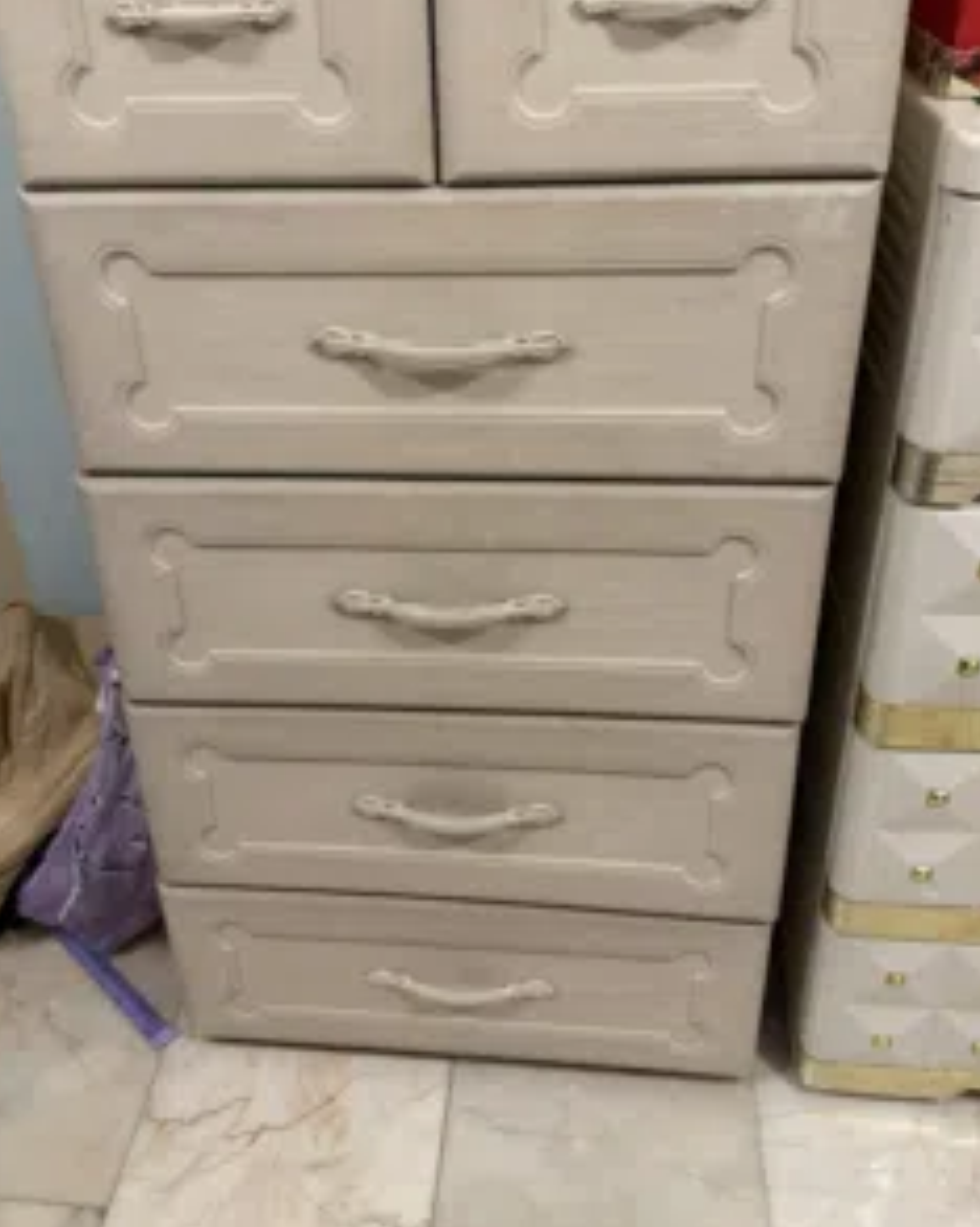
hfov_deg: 45.7
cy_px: 515
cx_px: 461
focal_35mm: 32
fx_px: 1161
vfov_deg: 55.4
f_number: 1.78
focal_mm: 6.76
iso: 320
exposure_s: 1/50
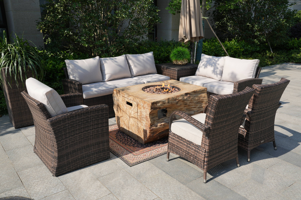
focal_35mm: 33
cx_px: 150
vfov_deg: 40.0
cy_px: 100
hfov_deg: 57.2
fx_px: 276
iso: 100
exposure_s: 1/160
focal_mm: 33
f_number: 8
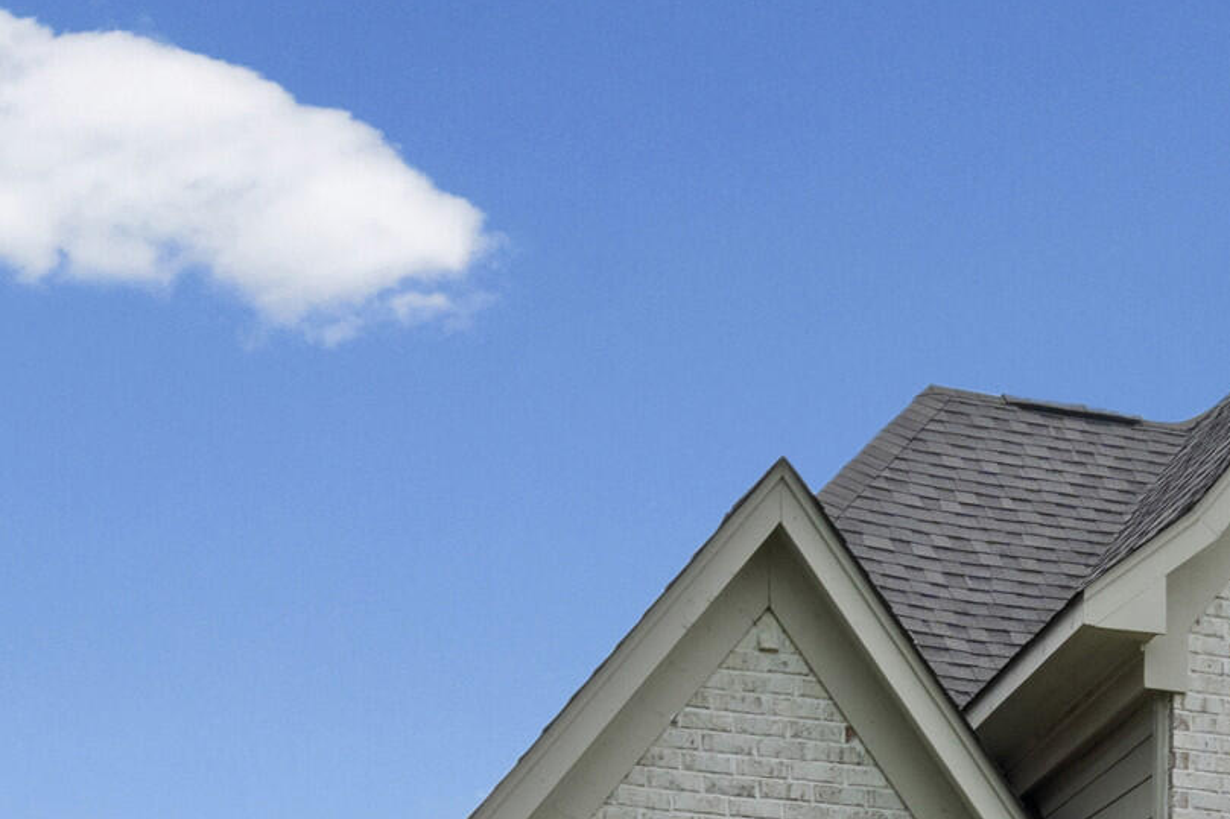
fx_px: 3552
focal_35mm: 104
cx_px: 1803
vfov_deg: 12.5
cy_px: 1232
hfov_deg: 17.7
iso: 800
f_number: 9.5
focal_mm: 29
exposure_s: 1/500
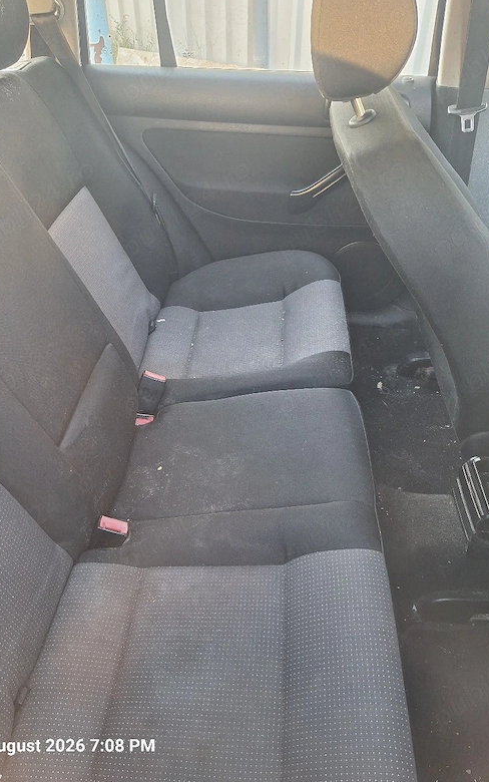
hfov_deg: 49.3
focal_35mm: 25
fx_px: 533
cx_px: 225
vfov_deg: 72.5
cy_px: 390
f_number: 1.8
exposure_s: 1/50
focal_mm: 5.54
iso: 200
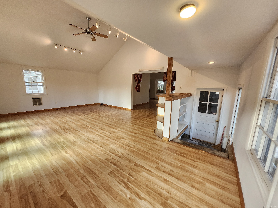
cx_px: 139
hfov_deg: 106.2
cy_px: 104
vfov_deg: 89.9
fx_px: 104
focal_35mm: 13
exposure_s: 1/60
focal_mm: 1.74
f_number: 2.2
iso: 80
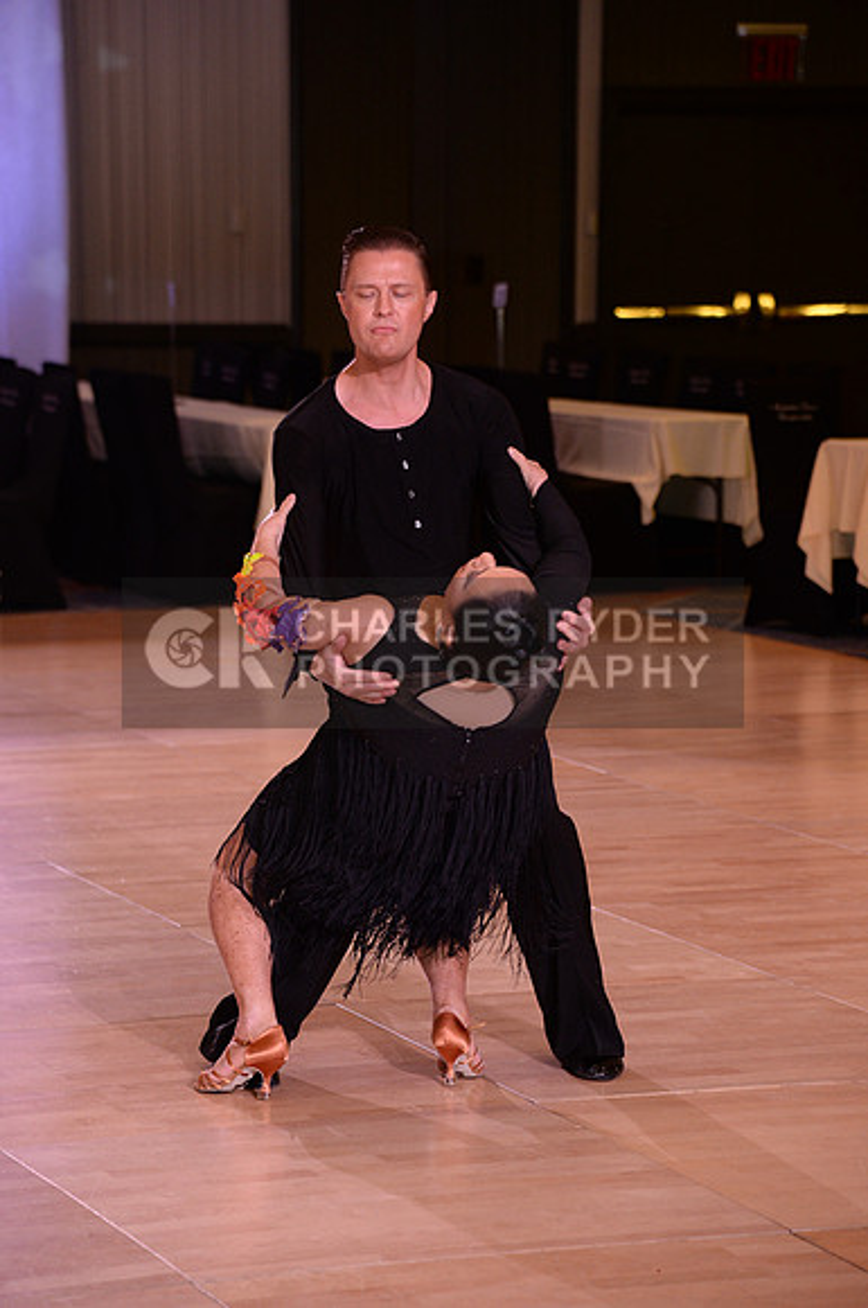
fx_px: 4353
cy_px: 654
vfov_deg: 17.1
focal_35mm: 120
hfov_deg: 11.4
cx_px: 434
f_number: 5
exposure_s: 1/250
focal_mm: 120
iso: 2000
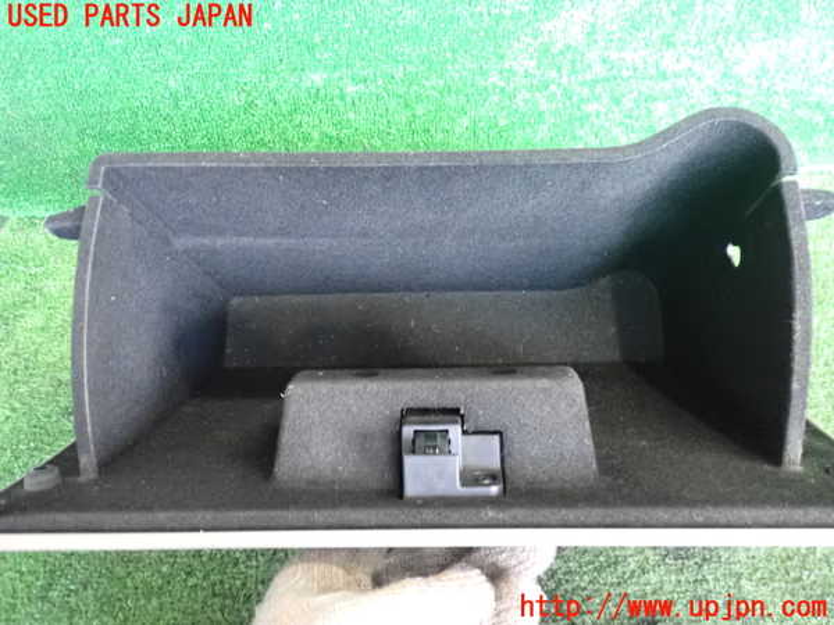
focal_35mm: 30
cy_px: 312
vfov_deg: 46.8
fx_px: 723
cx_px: 417
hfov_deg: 60.0
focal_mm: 5.4
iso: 2000
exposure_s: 1/100
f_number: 2.3
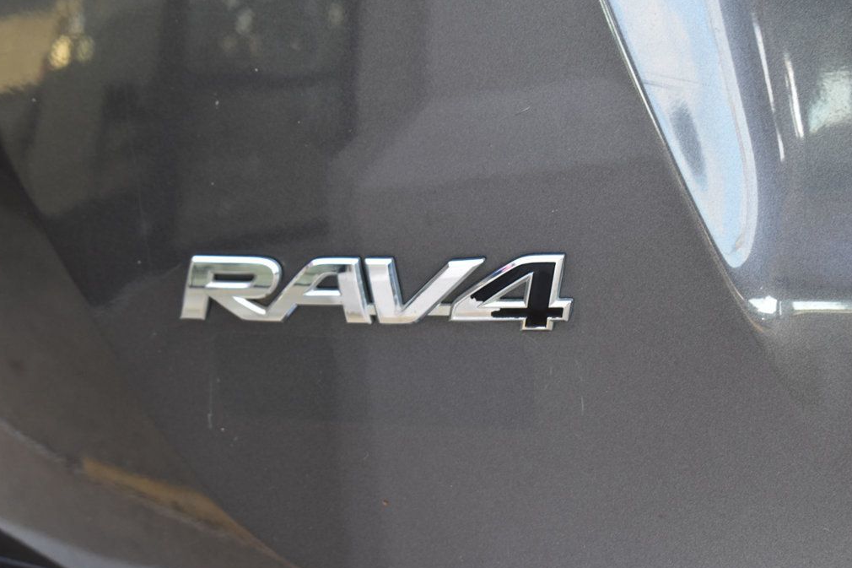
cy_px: 286
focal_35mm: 73
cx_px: 425
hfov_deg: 27.7
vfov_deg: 18.7
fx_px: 1727
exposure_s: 1/30
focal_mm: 48
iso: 400
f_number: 7.1
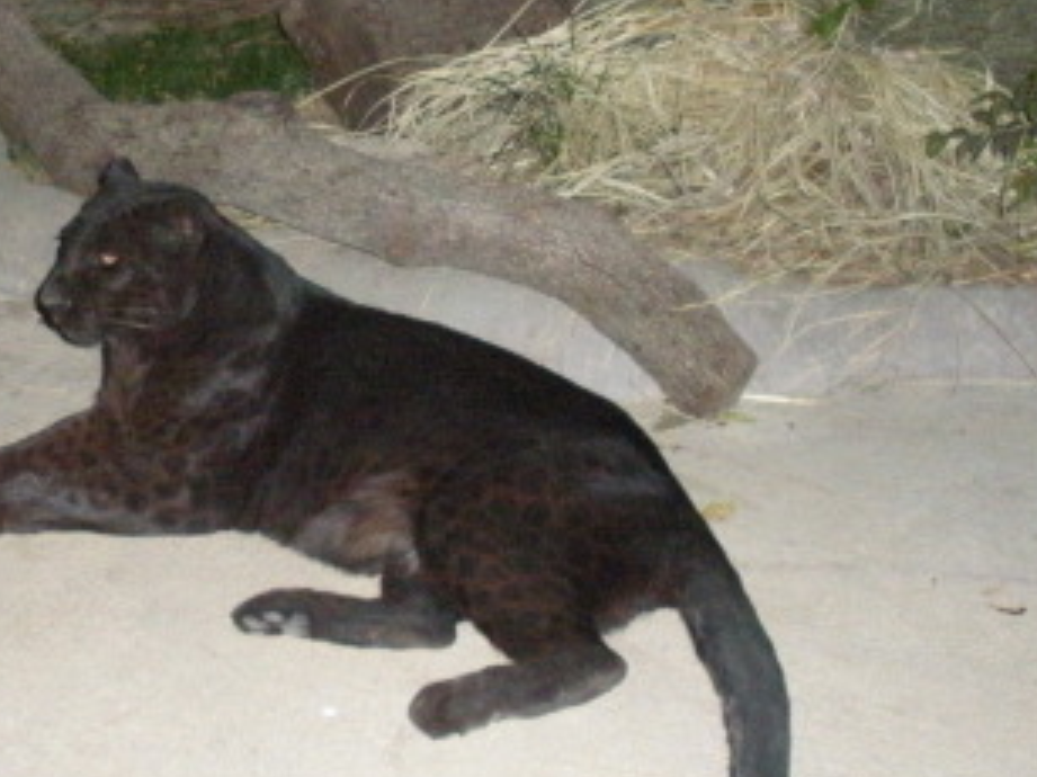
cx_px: 378
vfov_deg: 19.6
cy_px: 284
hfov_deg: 25.9
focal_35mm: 75
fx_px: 2246
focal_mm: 6.3
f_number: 3.5
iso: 749
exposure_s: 1/60
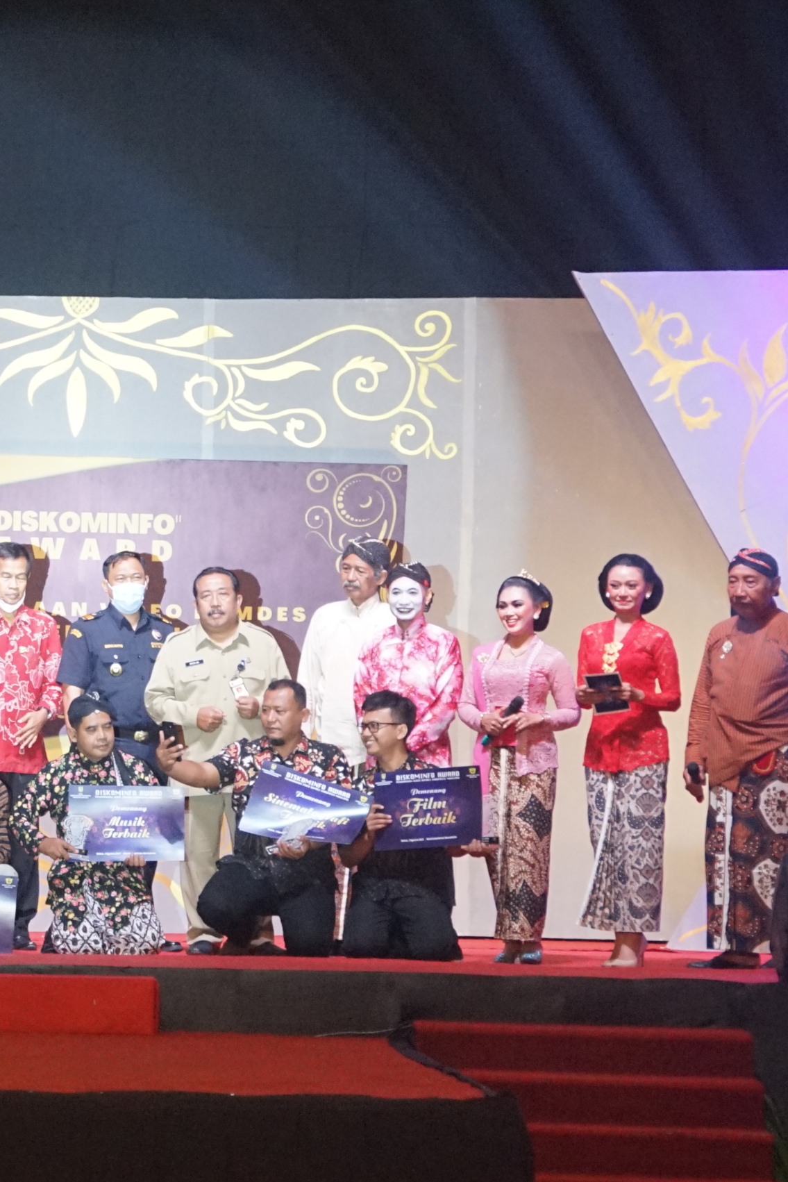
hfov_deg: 7.2
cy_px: 591
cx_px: 22
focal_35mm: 191
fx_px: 6269
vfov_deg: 10.8
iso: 4000
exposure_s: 1/100
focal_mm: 85
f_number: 5.6
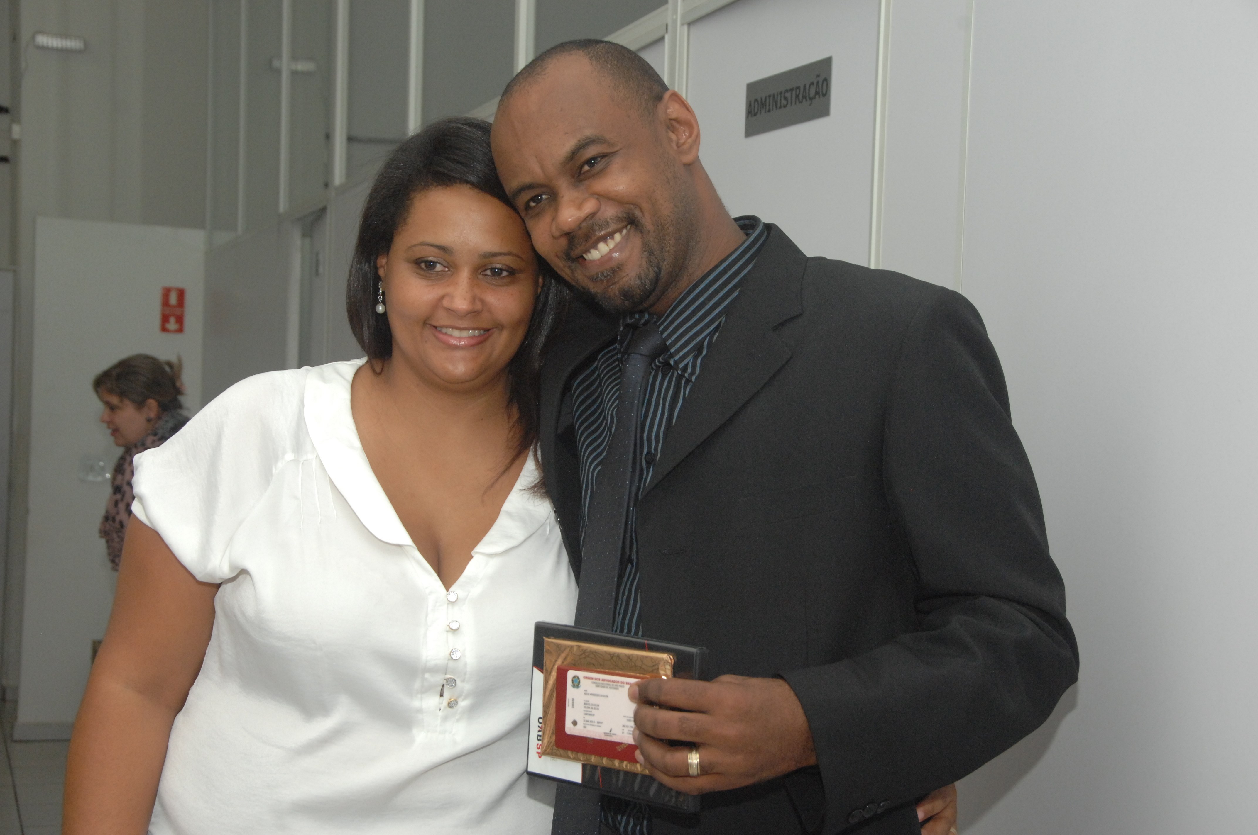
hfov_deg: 30.5
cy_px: 418
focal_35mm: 66
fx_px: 2304
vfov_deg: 20.6
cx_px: 629
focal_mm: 44
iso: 800
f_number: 9
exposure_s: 1/125
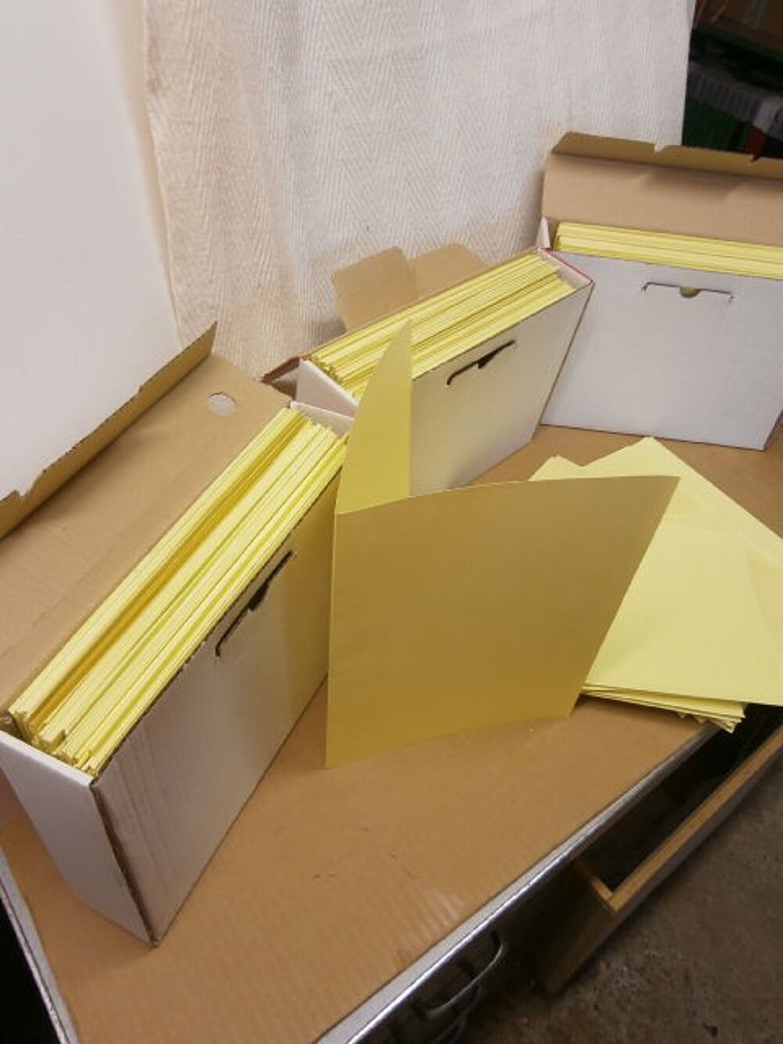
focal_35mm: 26
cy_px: 522
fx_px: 784
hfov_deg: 53.1
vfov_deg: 67.3
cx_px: 392
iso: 100
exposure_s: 1/30
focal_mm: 4.7
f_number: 2.8
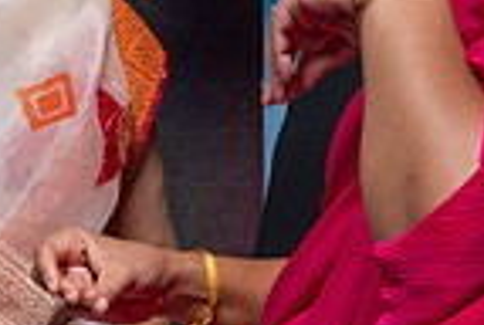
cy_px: 115
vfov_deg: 9.0
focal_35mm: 153
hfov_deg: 13.1
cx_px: -86
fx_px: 2061
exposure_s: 1/200
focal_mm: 30
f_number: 5.6
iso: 2000
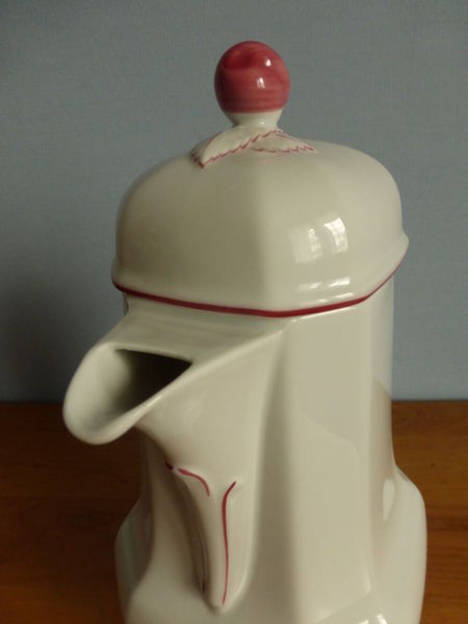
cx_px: 234
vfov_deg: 71.6
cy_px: 312
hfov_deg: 56.8
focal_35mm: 24
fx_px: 433
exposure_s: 1/40
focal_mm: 4.3
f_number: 3.3
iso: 400
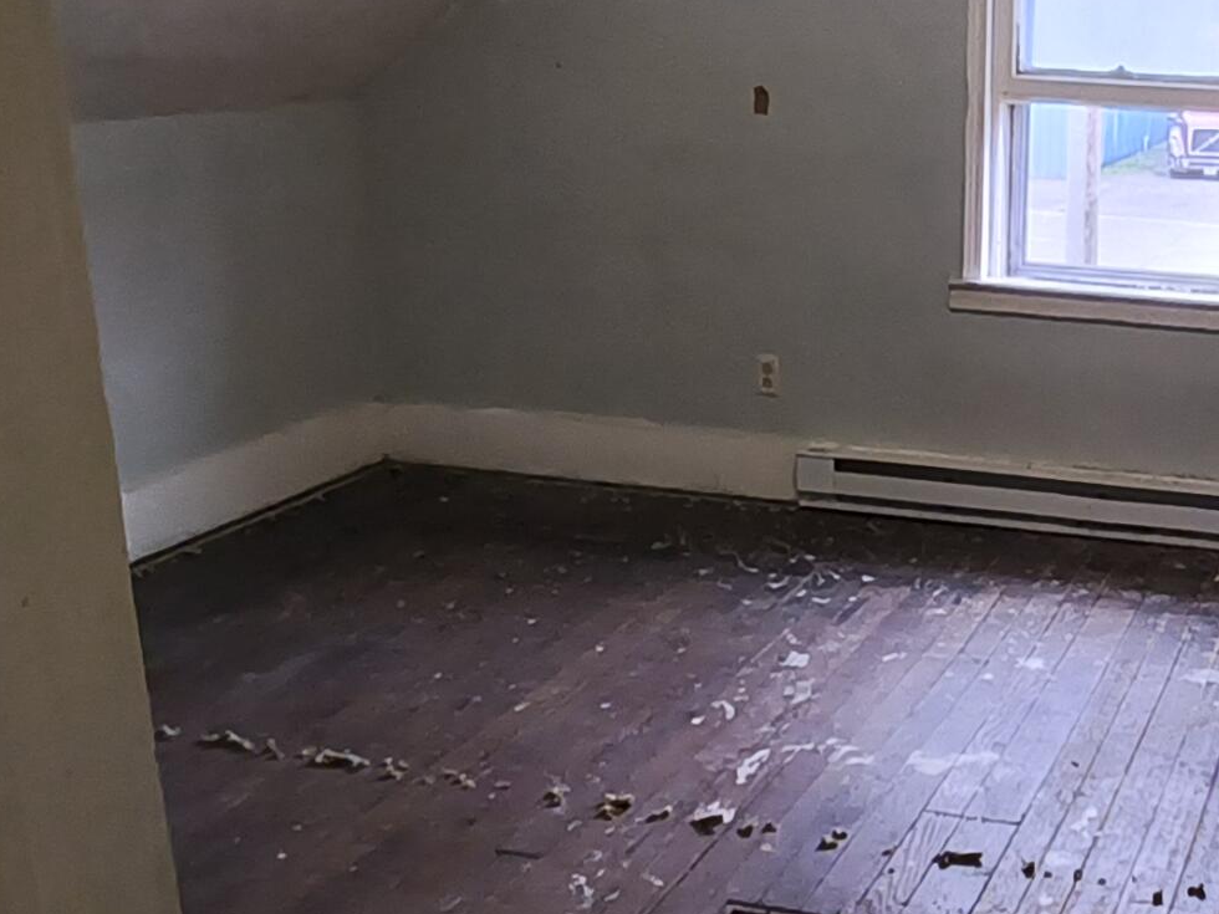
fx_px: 1726
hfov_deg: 36.7
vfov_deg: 29.7
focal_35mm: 49
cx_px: 1076
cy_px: 510
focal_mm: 1.46
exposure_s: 1/40
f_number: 2.2
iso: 250
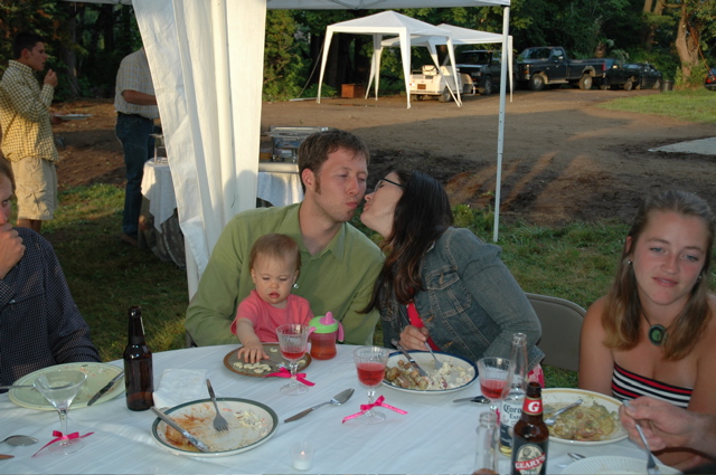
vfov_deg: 32.9
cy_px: 238
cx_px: 358
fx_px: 804
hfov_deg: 48.0
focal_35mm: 40
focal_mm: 27
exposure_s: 1/250
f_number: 3.8
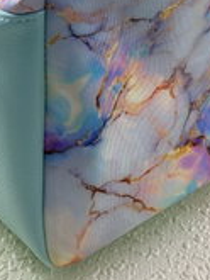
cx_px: 166
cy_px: -101
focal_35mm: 84
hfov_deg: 17.5
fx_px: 679
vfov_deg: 20.8
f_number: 1.8
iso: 32
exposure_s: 1/125
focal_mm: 4.25
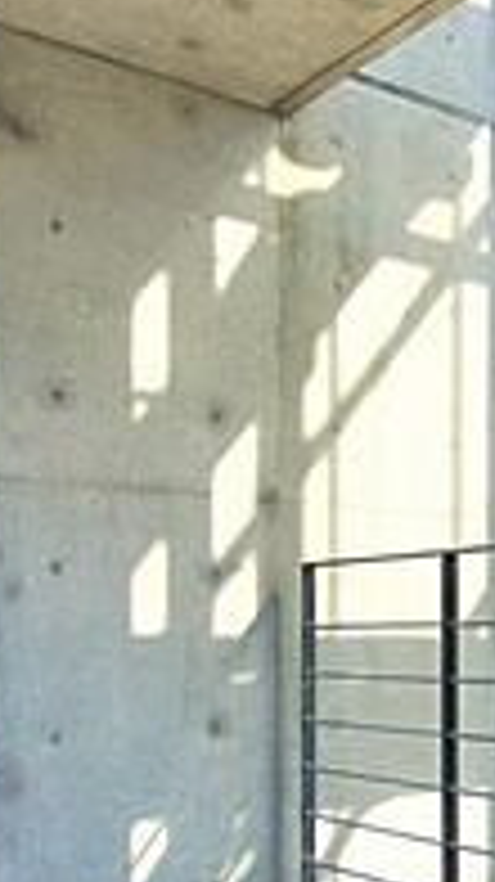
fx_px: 1122
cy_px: 610
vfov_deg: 42.2
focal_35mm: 48
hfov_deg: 23.2
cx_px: 562
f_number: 10
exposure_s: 1/50
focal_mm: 10
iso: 100
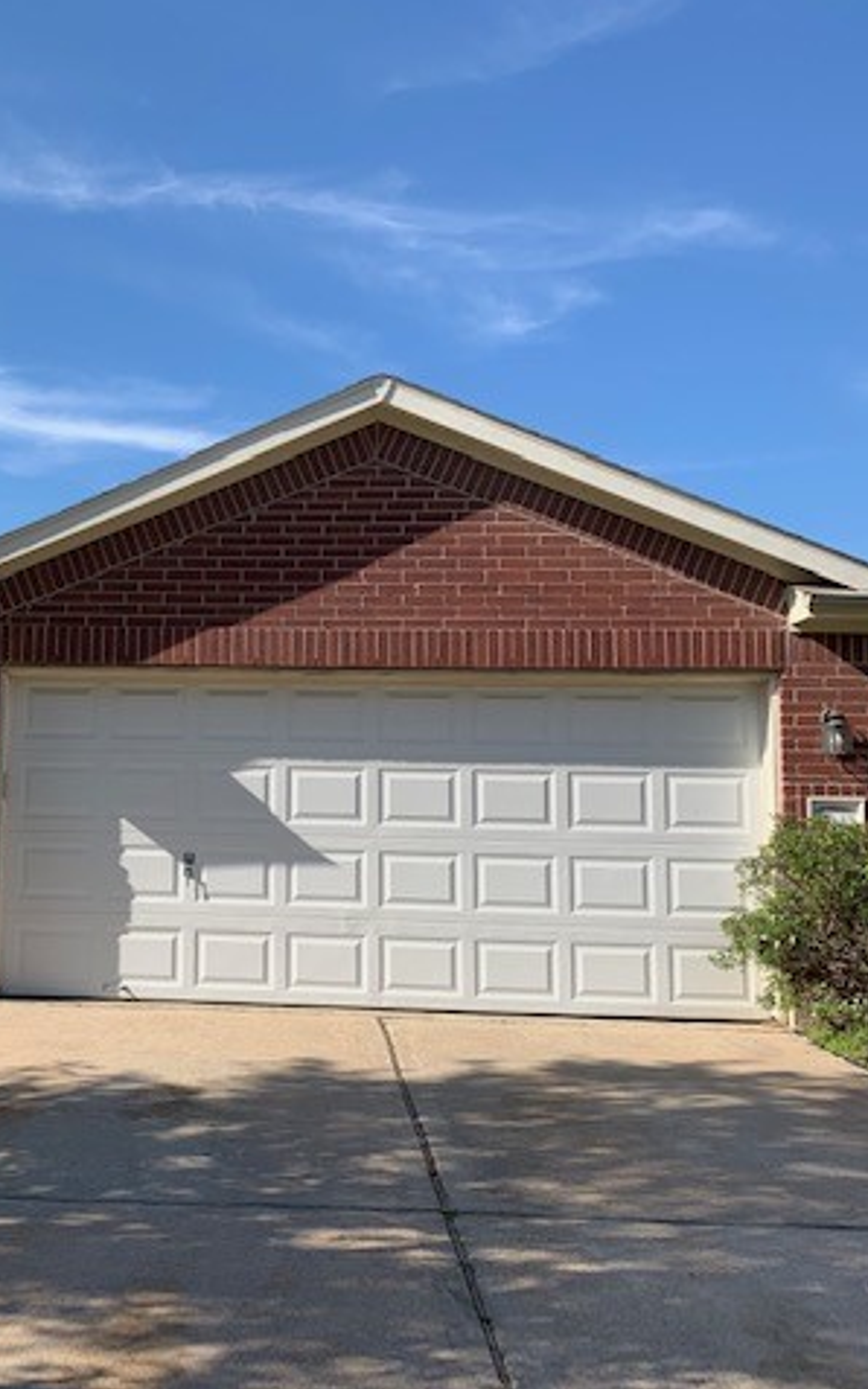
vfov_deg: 52.8
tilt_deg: +6.9
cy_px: 693
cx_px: 151
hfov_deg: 33.3
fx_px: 1401
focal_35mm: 37
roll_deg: -1.2
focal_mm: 4.25
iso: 25
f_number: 1.8
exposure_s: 1/1845
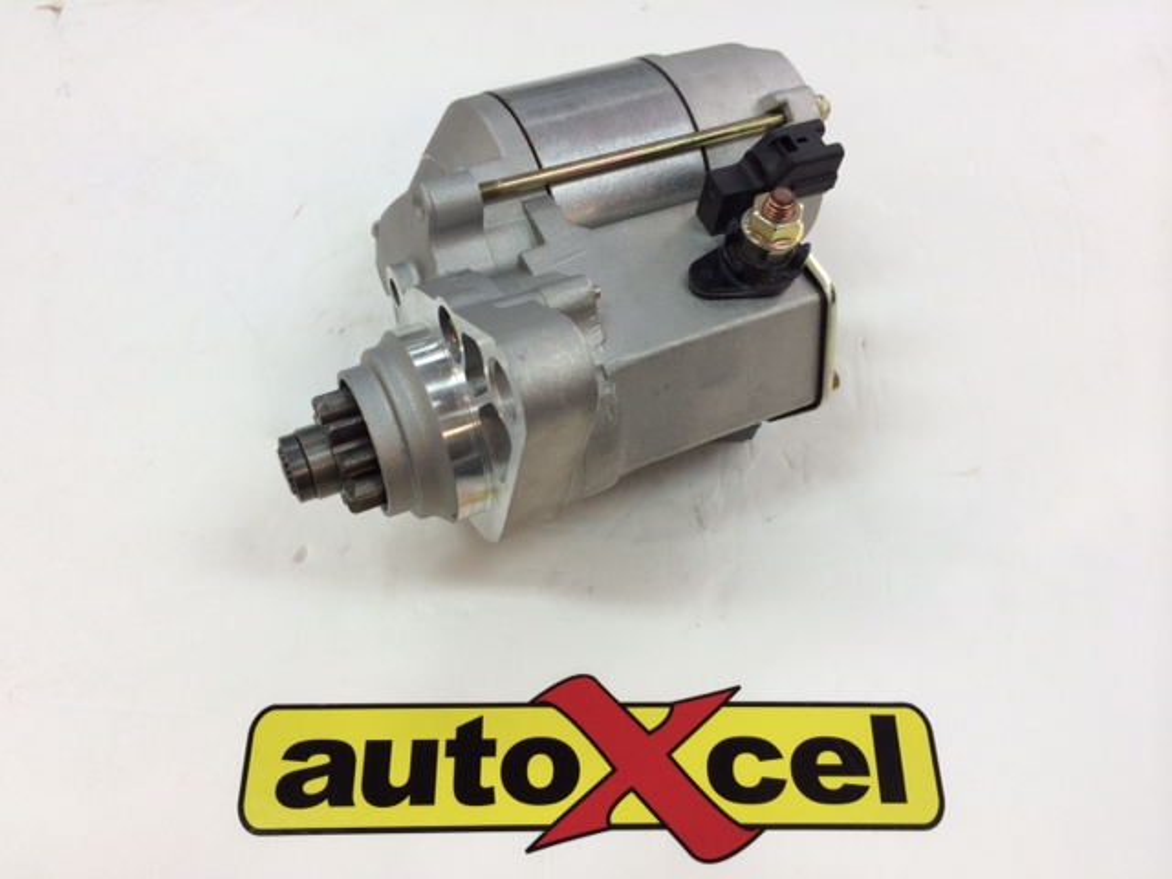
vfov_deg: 46.8
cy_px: 440
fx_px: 1016
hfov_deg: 60.0
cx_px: 586
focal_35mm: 30
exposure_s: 1/50
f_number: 2.2
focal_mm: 4.12
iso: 50
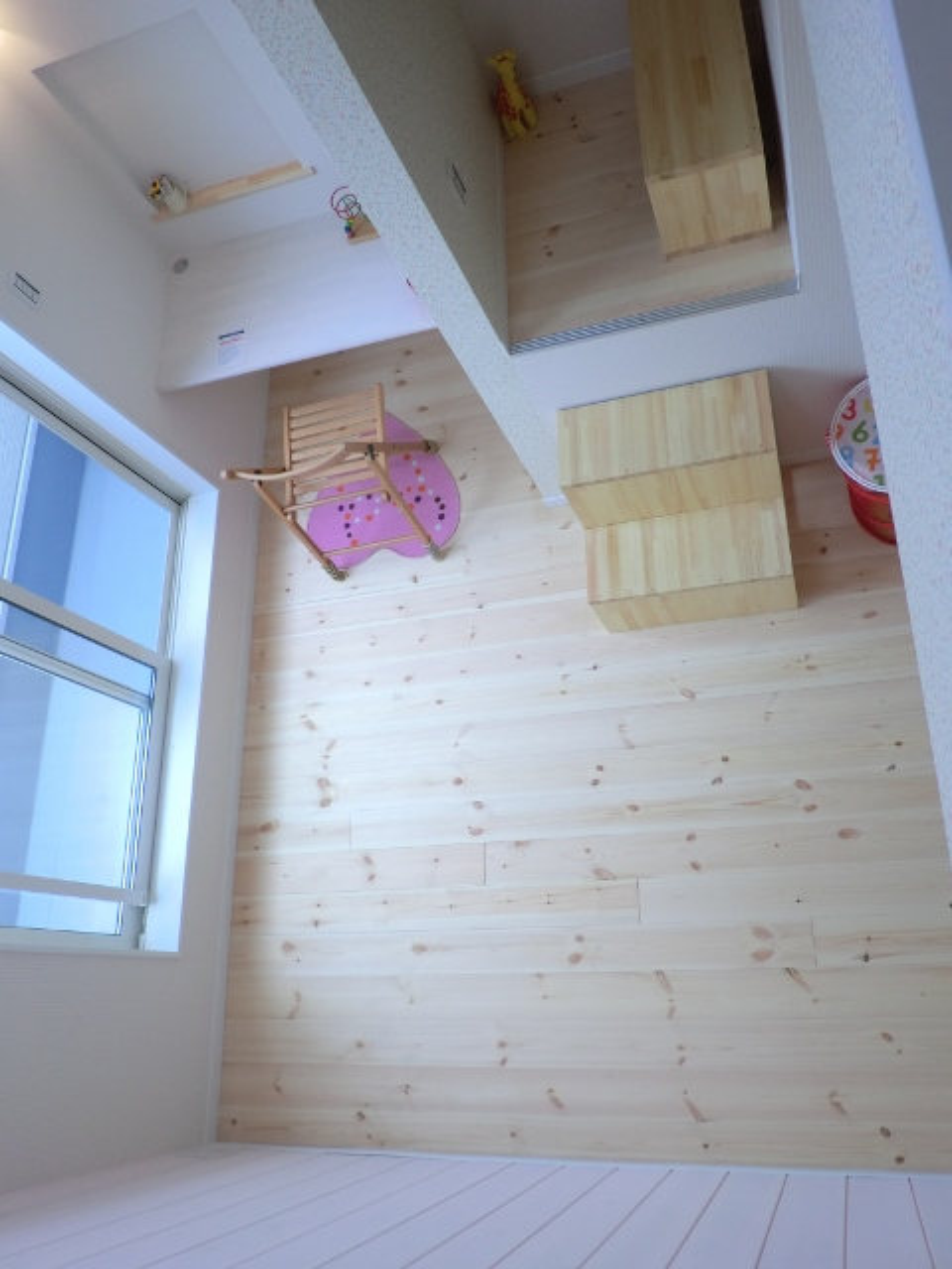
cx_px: 476
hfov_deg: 53.1
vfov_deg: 67.3
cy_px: 634
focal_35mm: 26
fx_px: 953
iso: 50
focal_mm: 4.7
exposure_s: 1/60
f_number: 2.8
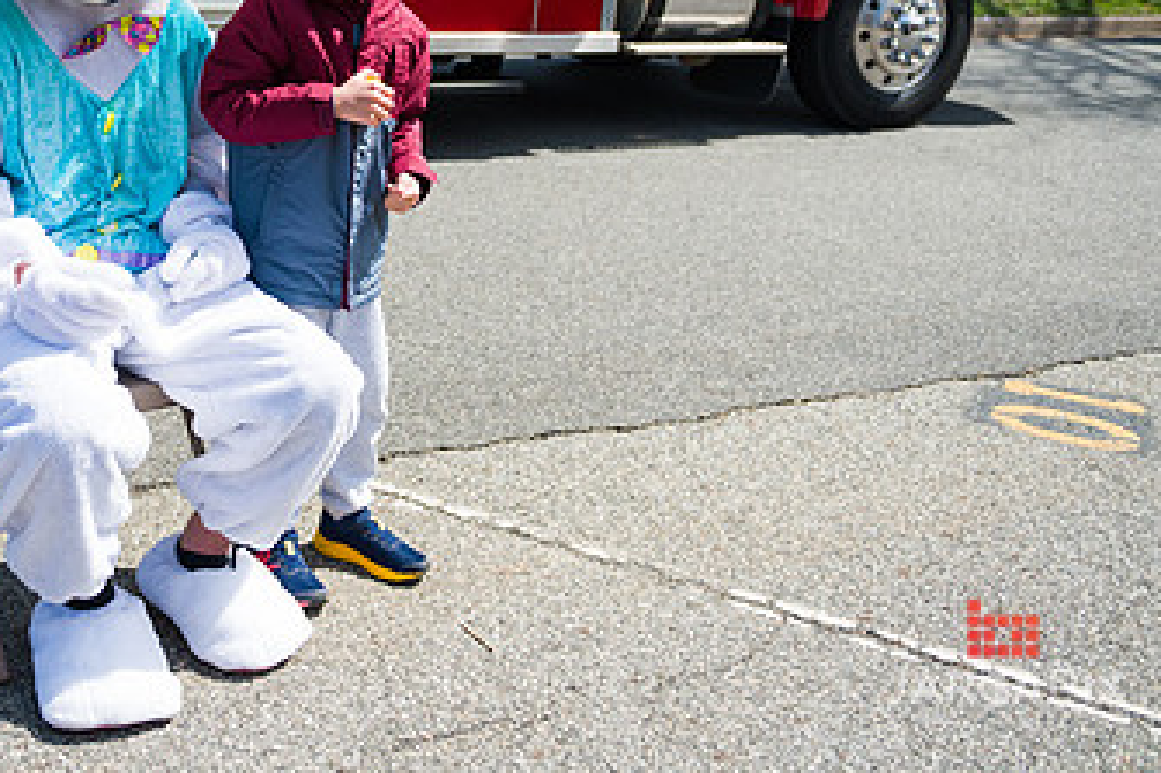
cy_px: 111
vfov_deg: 28.9
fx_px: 1450
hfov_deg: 41.5
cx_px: 208
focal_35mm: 45
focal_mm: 26
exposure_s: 1/3200
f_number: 4
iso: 200
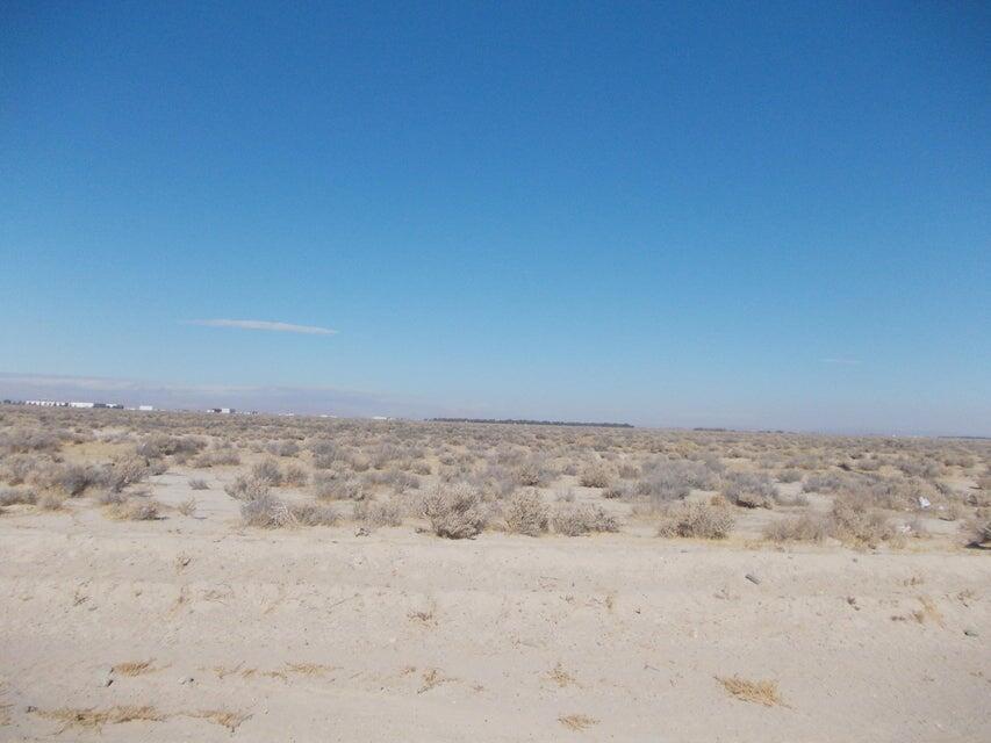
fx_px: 802
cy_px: 372
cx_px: 496
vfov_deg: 49.8
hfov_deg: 63.4
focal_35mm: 28
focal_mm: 4
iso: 80
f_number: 5.4
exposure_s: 1/500
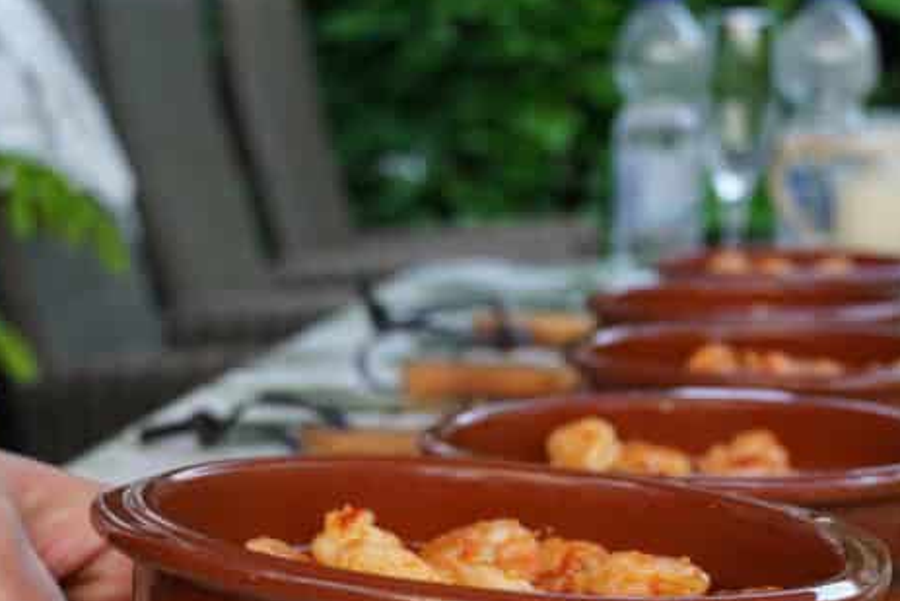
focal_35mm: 96
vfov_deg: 14.1
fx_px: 2403
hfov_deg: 21.2
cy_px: 581
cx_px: 503
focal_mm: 29
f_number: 4.5
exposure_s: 1/160
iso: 500
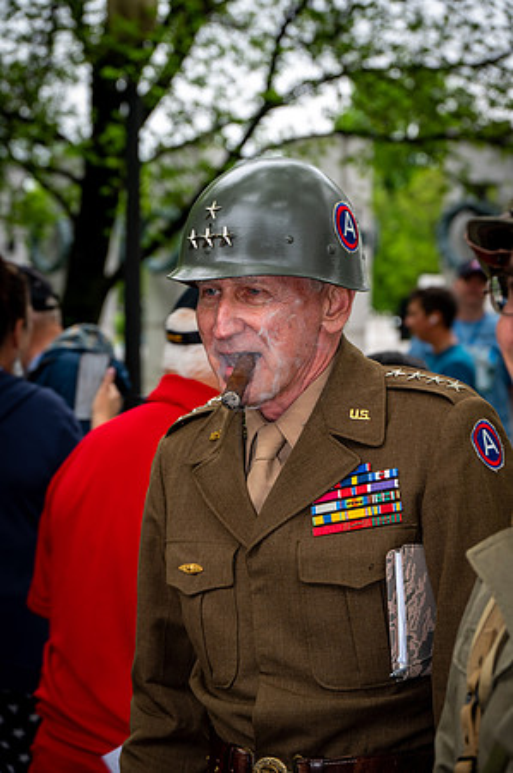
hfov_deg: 16.6
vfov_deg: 24.8
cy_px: 386
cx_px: 256
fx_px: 1757
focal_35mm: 82
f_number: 6.3
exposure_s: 1/60
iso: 160
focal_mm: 82
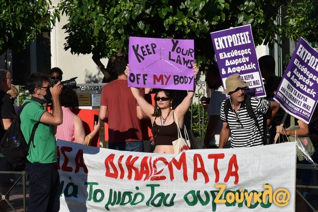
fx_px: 1060
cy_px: 106
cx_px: 159
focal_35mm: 120
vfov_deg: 11.4
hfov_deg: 17.1
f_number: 8
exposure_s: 1/400
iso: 100
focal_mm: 120
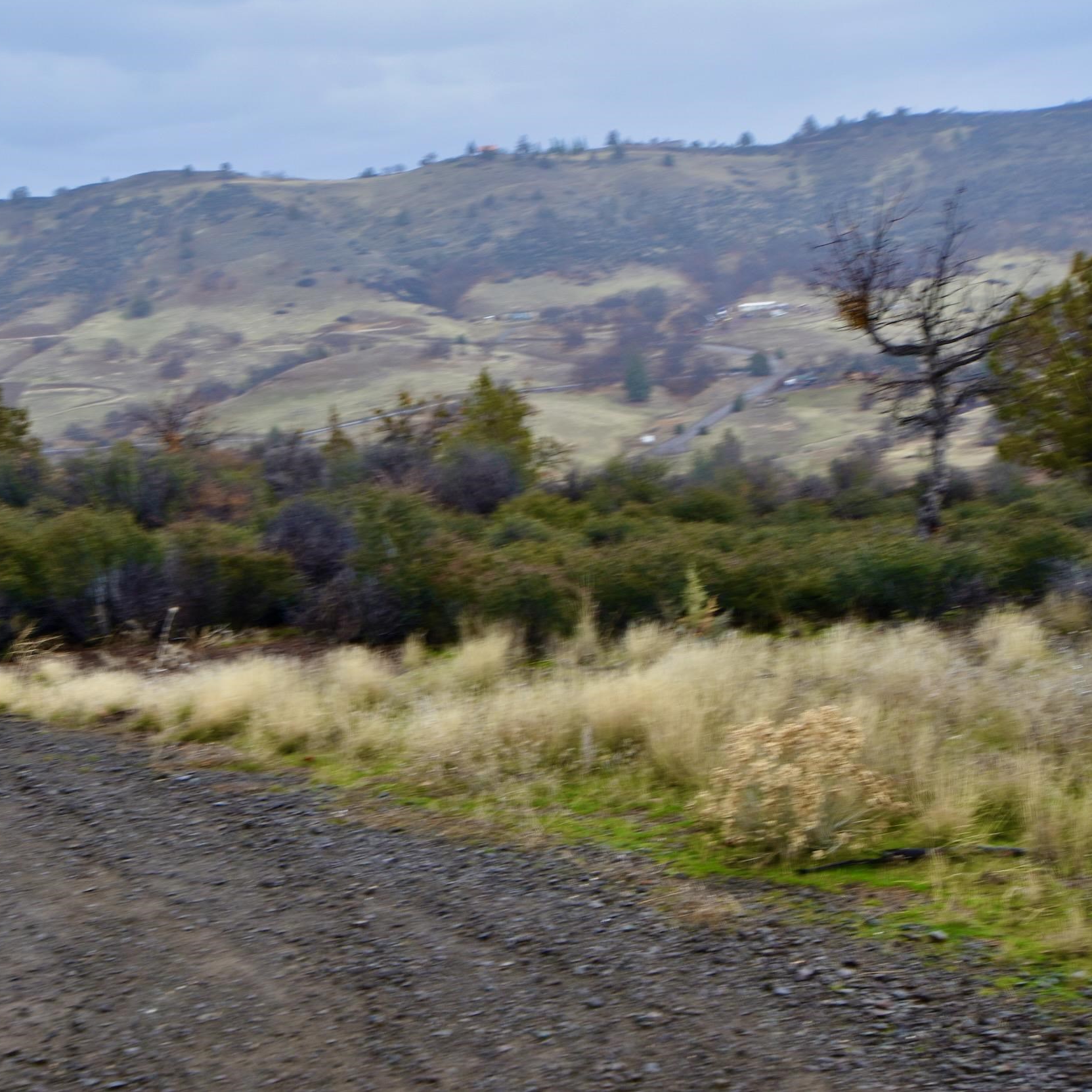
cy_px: 545
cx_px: 443
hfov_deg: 36.7
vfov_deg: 36.8
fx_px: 1642
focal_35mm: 46
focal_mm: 24
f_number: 8
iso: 140
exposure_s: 1/60
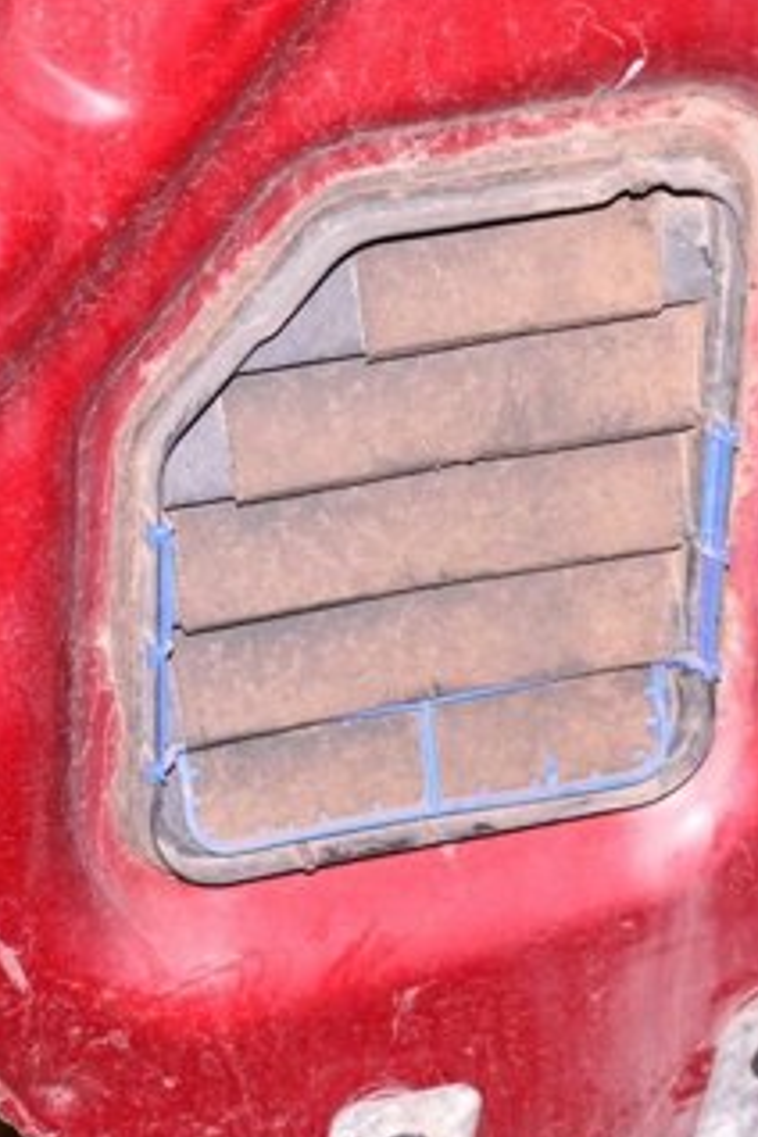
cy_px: 513
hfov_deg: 8.3
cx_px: 472
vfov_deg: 12.4
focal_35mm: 166
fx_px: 5243
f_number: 8
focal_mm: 55
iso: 1600
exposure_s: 1/200
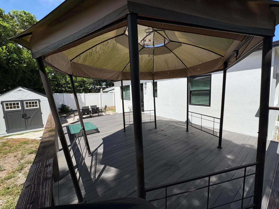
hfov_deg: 102.1
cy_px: 104
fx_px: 113
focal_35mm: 14
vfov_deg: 85.7
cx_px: 140
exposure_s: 1/2985
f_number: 2.2
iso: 50
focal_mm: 2.22
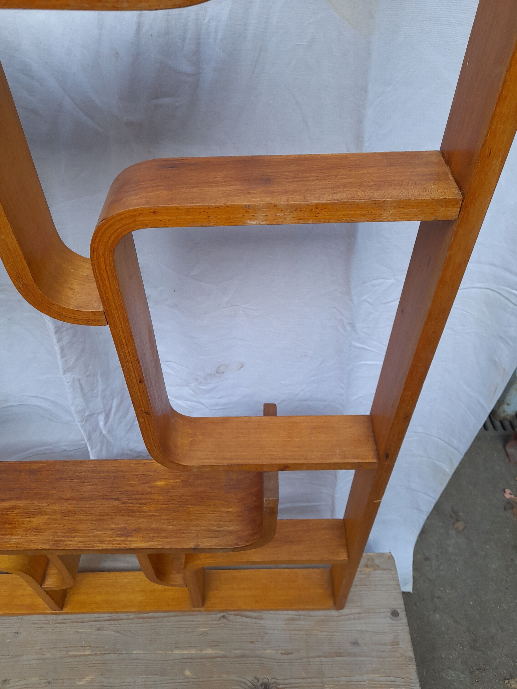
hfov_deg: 54.9
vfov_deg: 69.4
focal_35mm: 25
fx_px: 498
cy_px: 344
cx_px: 258
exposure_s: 1/50
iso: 100
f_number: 2
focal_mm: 4.6
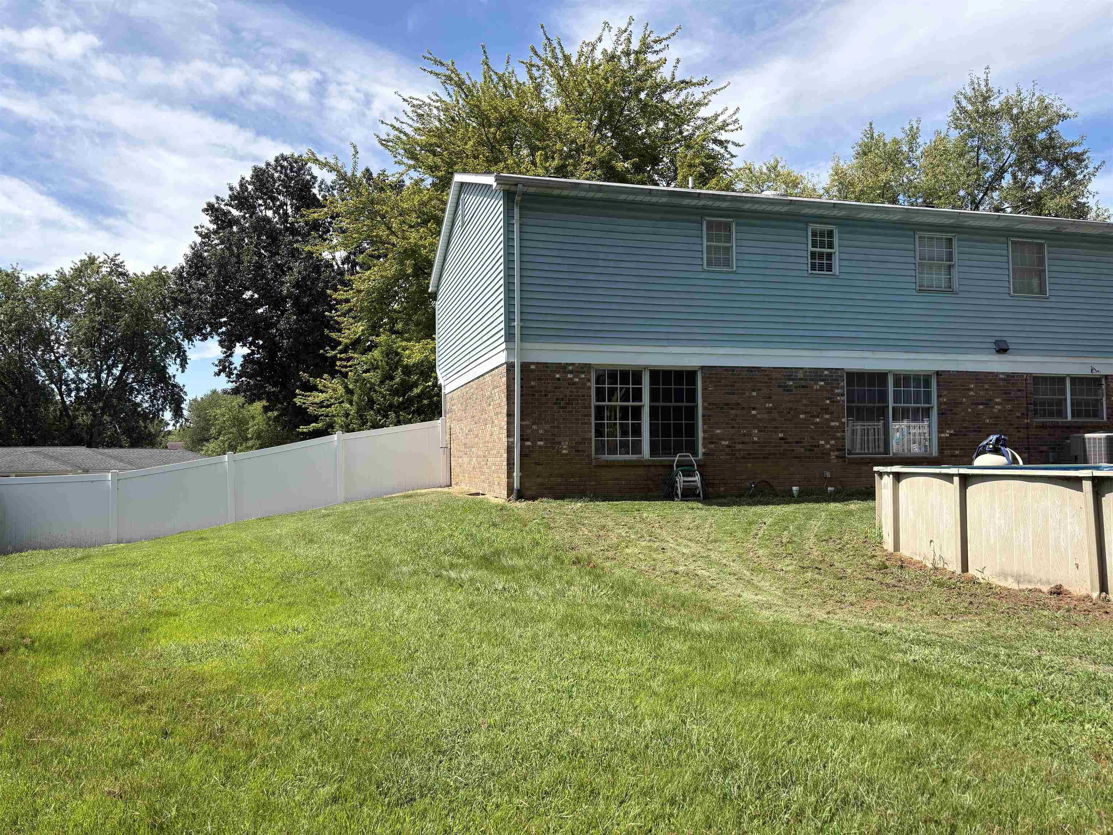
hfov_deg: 67.3
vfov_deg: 53.1
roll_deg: +0.1
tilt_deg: +3.1
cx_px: 556
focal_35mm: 26
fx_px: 836
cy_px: 418
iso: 50
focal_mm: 5.96
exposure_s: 1/1901
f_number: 1.6
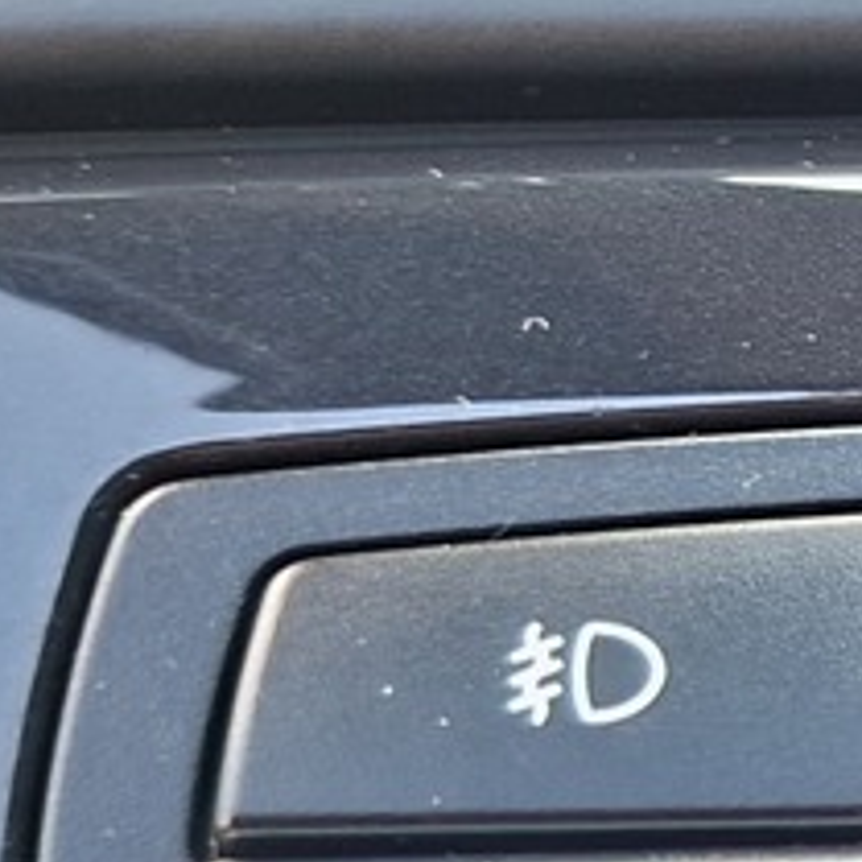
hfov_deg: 10.6
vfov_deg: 12.5
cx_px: 2124
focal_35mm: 140
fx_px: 3944
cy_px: 433
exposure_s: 1/100
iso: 64
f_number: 1.8
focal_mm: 5.54
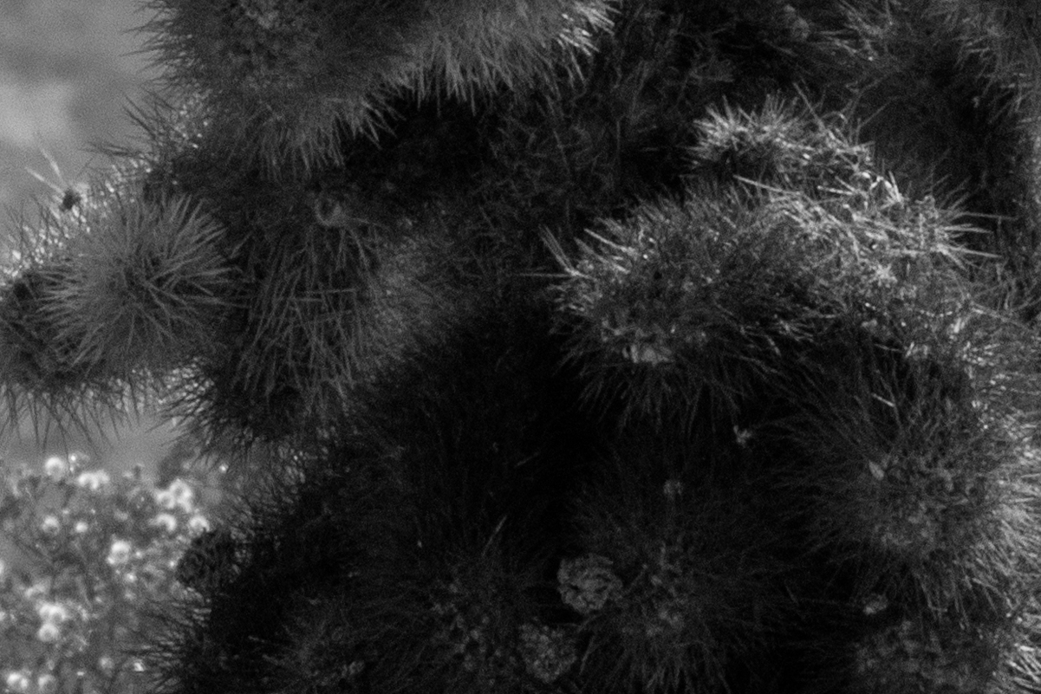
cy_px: -1070
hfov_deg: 1.5
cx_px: 430
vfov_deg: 1.0
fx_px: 39762
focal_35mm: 1375
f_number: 22
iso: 640
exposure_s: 1/250
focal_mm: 200
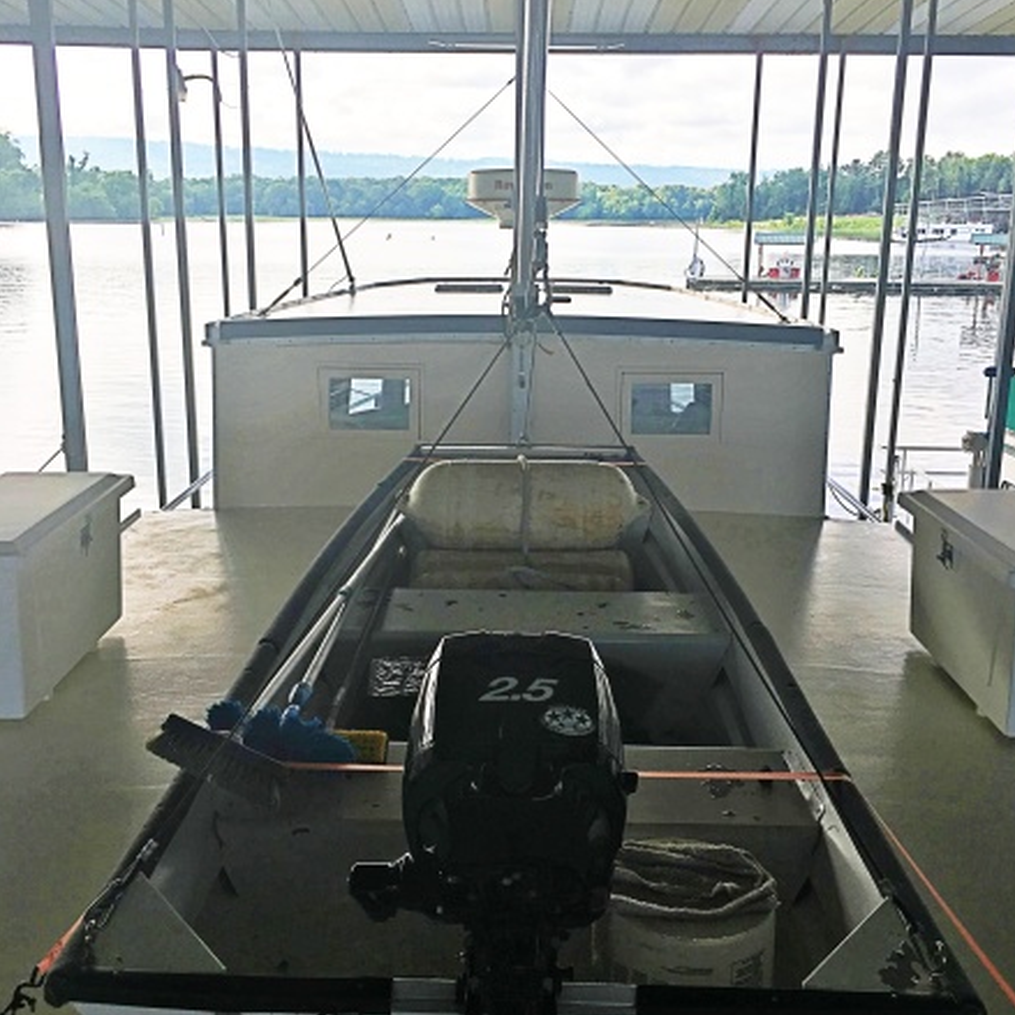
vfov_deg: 47.2
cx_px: 516
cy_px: 495
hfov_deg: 47.2
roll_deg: -1.4
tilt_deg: -12.6
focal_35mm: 35
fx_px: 1161
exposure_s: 1/810
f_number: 2.2
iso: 25
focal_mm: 4.15
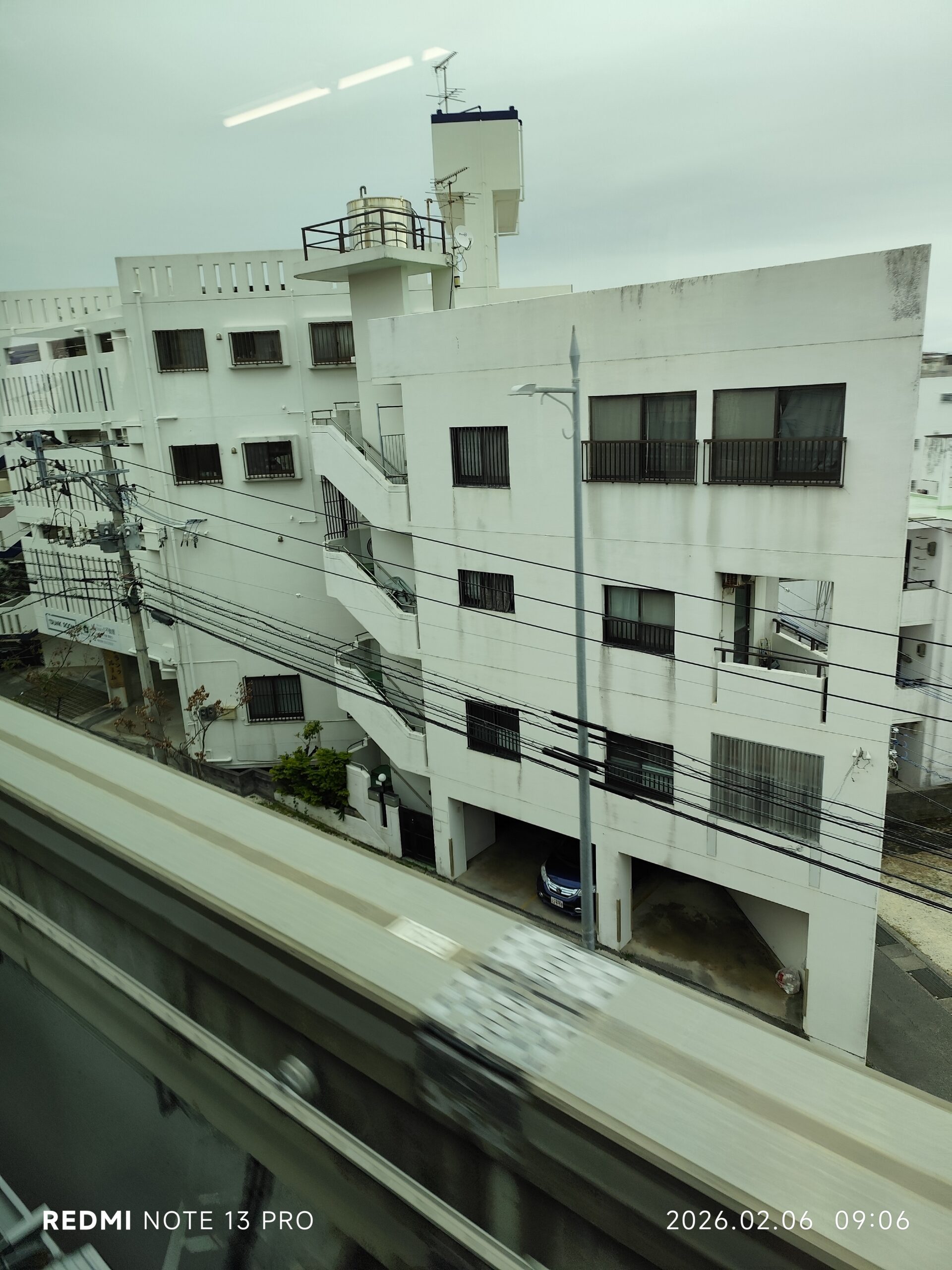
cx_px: 476
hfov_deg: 58.9
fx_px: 843
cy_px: 635
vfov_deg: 73.9
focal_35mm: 23
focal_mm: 6.14
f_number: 1.65
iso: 50
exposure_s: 1/100
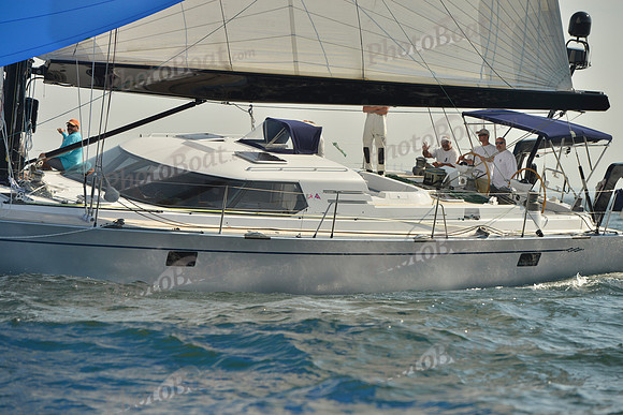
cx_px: 312
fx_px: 2856
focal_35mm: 165
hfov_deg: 12.4
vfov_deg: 8.3
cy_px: 208
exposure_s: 1/1600
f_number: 6.3
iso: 200
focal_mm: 165
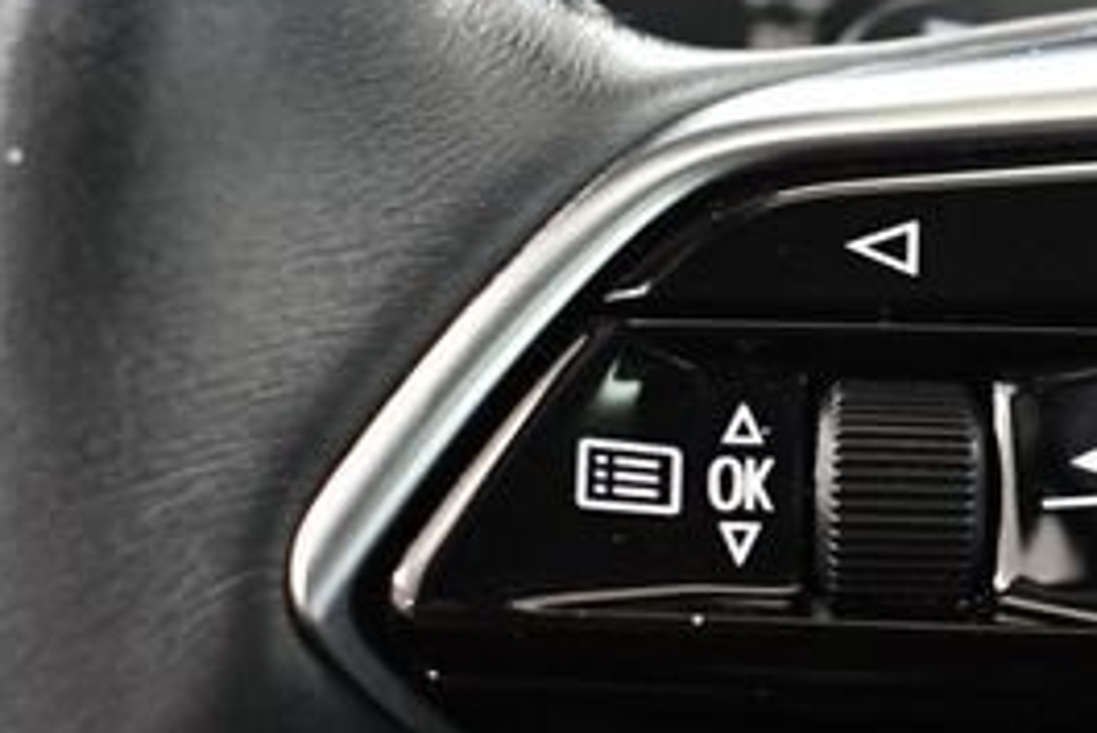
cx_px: 1076
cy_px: 431
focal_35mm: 87
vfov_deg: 15.7
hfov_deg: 22.5
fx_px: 2652
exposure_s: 1/80
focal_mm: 18
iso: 3200
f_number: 3.5
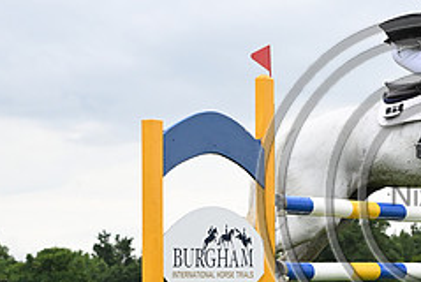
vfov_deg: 7.1
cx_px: 417
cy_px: 172
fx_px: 2271
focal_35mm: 194
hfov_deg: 10.5
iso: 1250
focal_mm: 80
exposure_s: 1/1250
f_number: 5.6
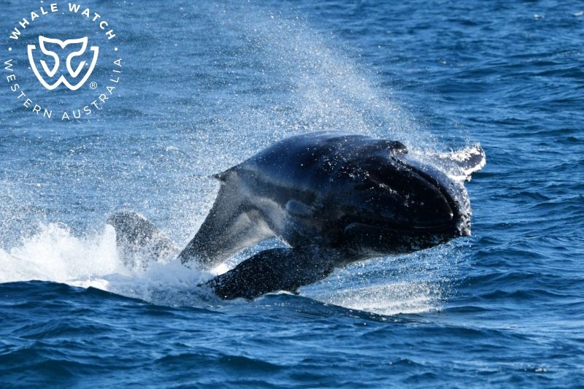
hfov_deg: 6.1
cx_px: 292
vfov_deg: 4.0
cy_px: 194
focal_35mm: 340
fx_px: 5514
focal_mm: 340
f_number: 6
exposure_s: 1/8000
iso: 1400
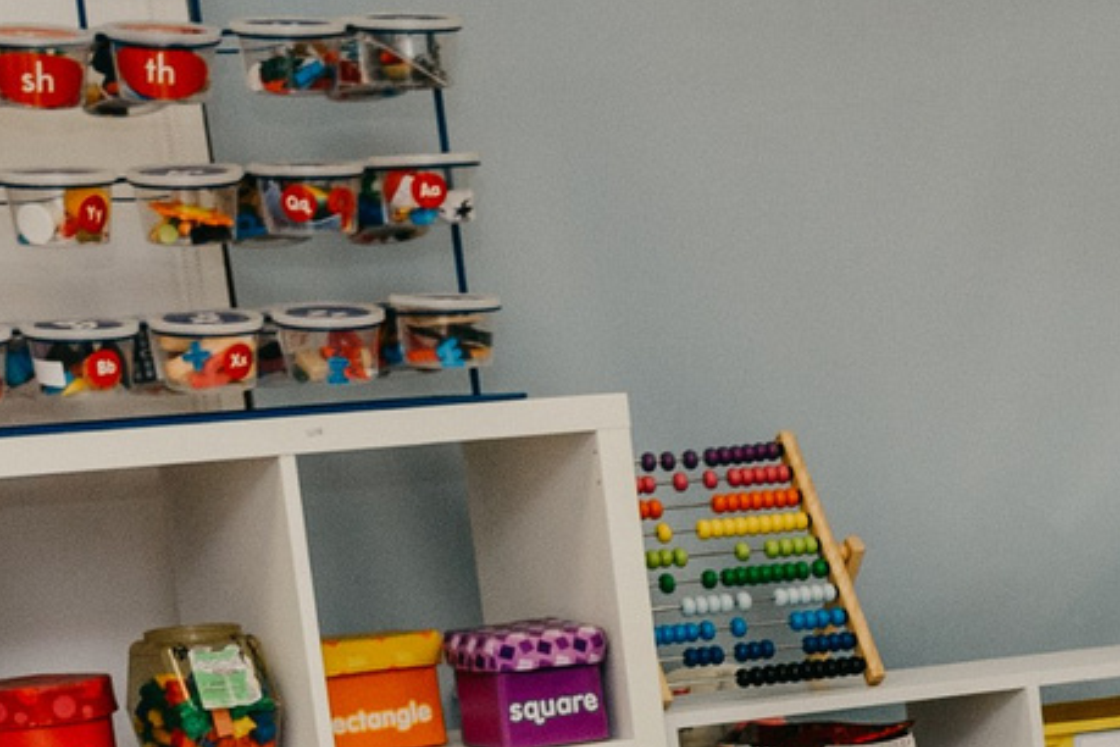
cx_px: 1962
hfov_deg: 13.8
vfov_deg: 9.5
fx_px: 4169
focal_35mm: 134
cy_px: 1576
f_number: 4.5
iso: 250
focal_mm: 24
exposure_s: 1/160
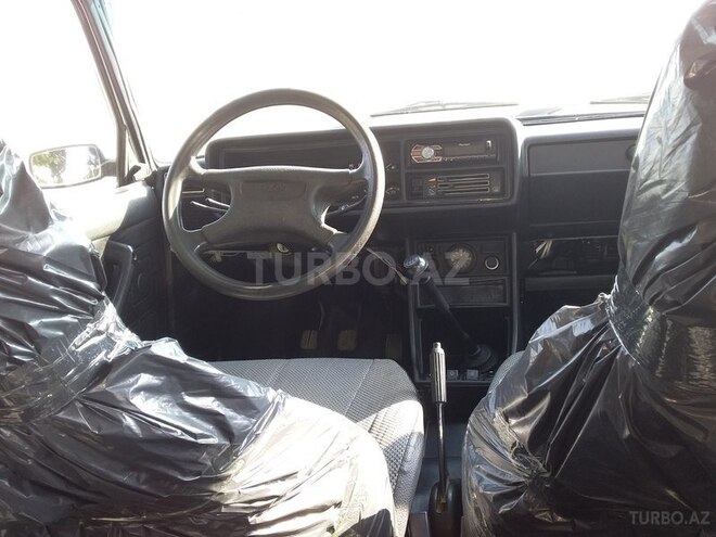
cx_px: 358
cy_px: 268
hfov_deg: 58.4
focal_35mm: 31
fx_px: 641
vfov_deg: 45.4
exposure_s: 1/50
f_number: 2.2
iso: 40
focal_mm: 3.3
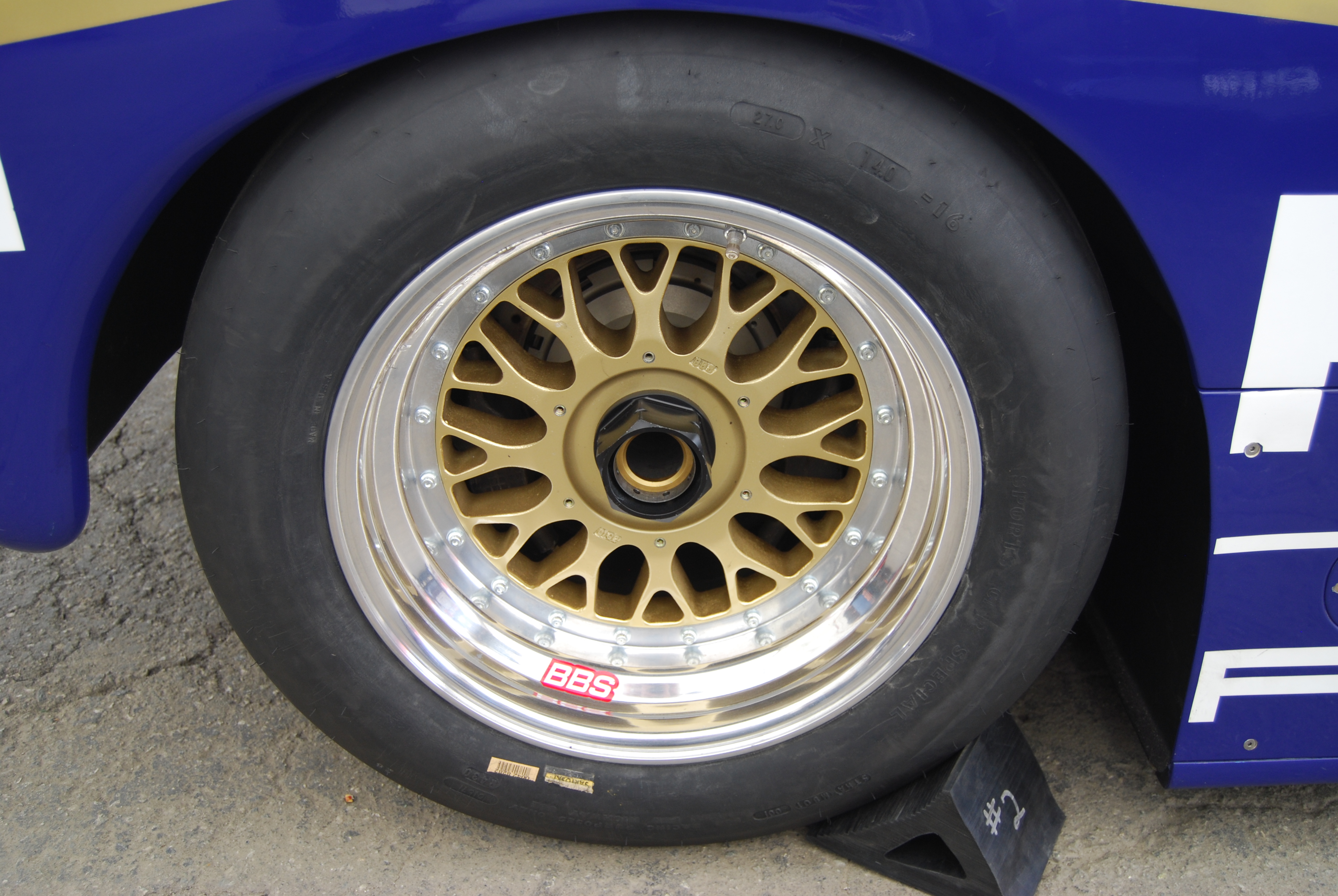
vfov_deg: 38.5
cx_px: 669
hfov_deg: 55.0
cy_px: 448
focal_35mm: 34
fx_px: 1284
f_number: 3.8
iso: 200
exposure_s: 1/50
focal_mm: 23
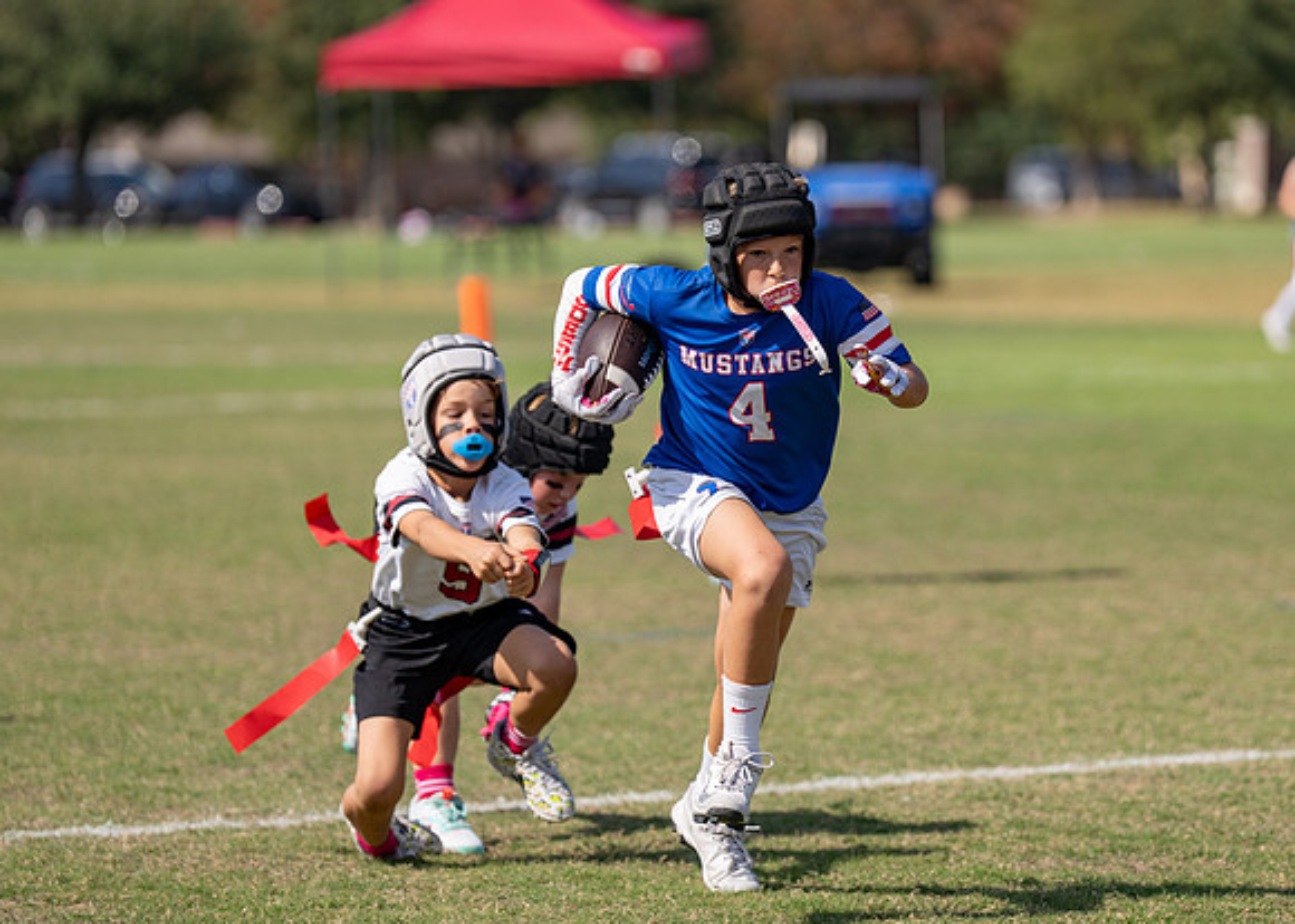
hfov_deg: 8.5
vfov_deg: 6.1
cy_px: 434
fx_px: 8734
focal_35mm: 238
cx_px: 816
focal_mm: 160
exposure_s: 1/2000
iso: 100
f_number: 2.8
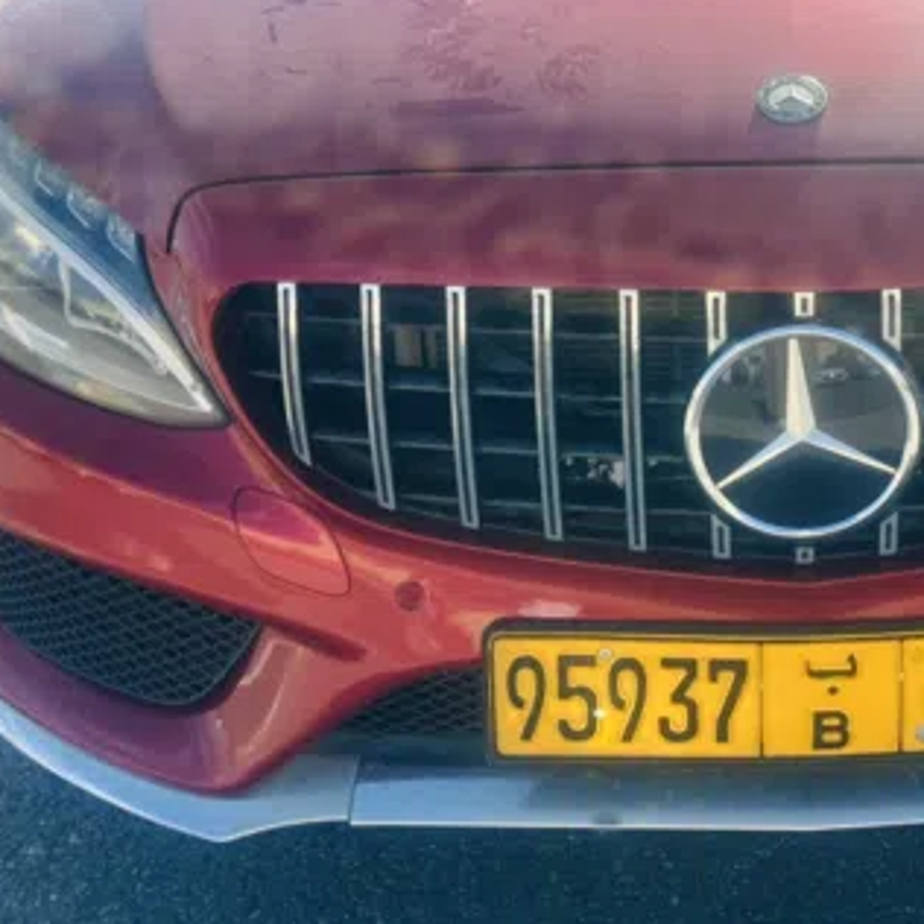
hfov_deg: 36.7
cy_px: 275
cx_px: 833
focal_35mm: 43
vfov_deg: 38.5
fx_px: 1299
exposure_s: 1/3058
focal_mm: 6.86
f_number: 1.78
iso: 80
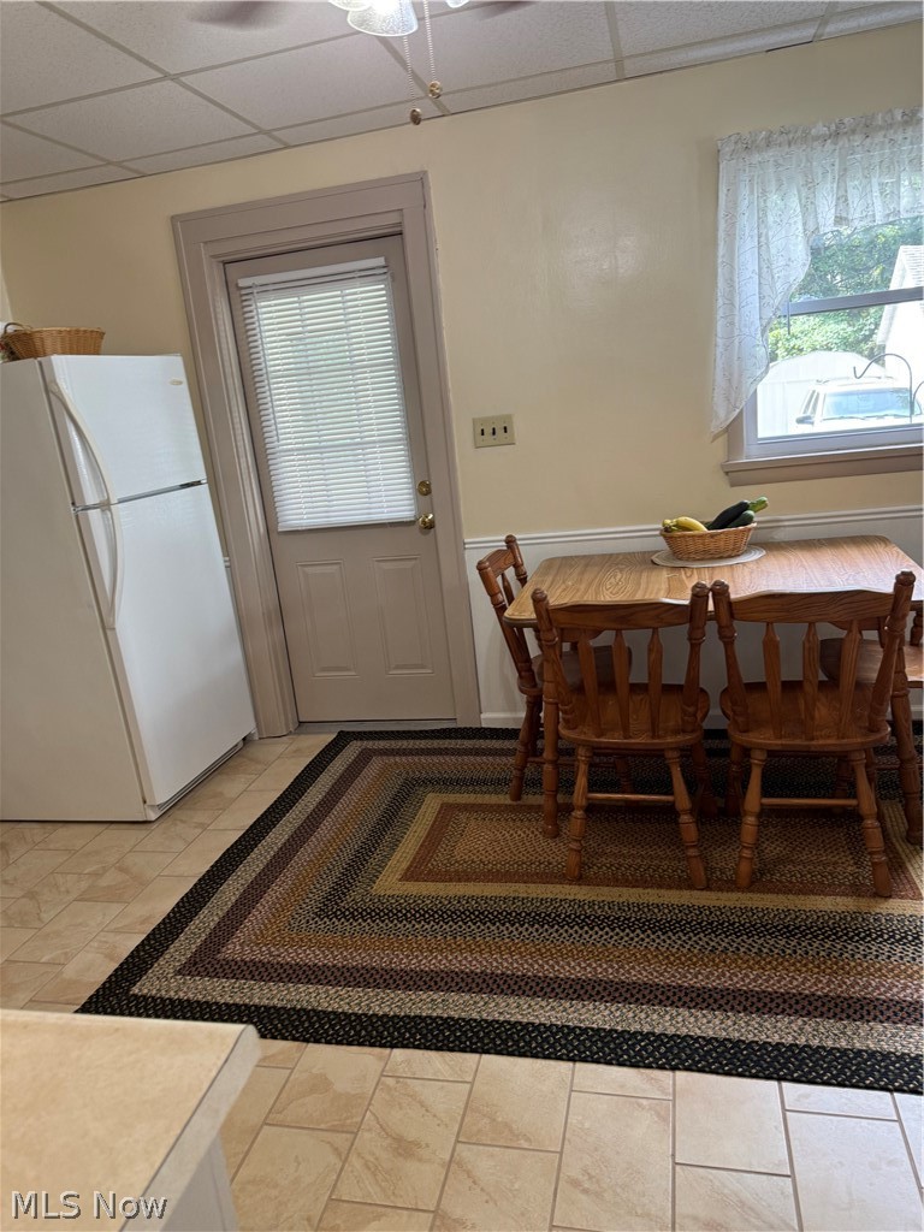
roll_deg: +4.5
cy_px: 616
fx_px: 854
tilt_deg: -12.5
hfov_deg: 56.8
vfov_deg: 71.6
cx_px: 462
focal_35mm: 24
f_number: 1.78
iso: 125
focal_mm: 6.76
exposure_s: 1/60
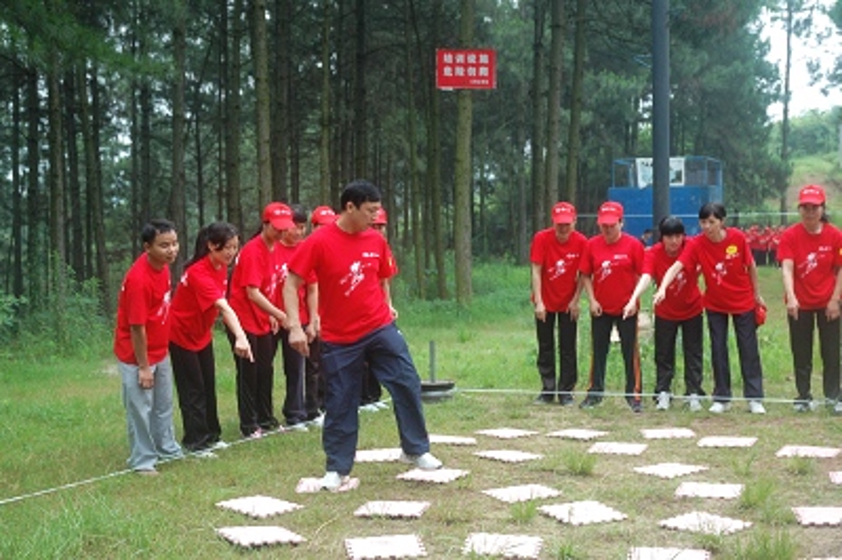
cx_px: 421
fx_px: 1332
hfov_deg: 35.1
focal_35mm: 57
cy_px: 280
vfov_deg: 23.7
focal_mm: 38
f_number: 5
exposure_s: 1/100
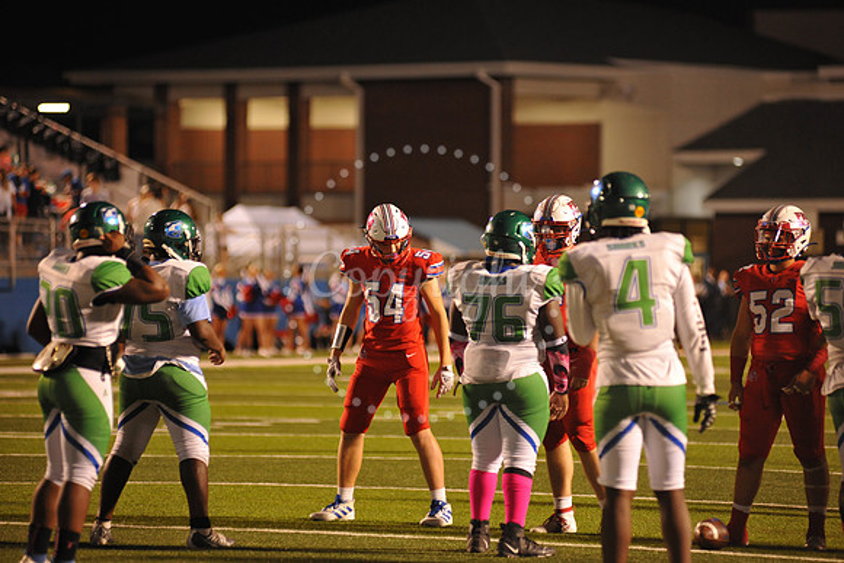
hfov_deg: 10.3
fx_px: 4690
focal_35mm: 200
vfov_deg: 6.9
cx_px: 422
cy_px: 282
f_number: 2.8
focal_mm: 200
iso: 1600
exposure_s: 1/125
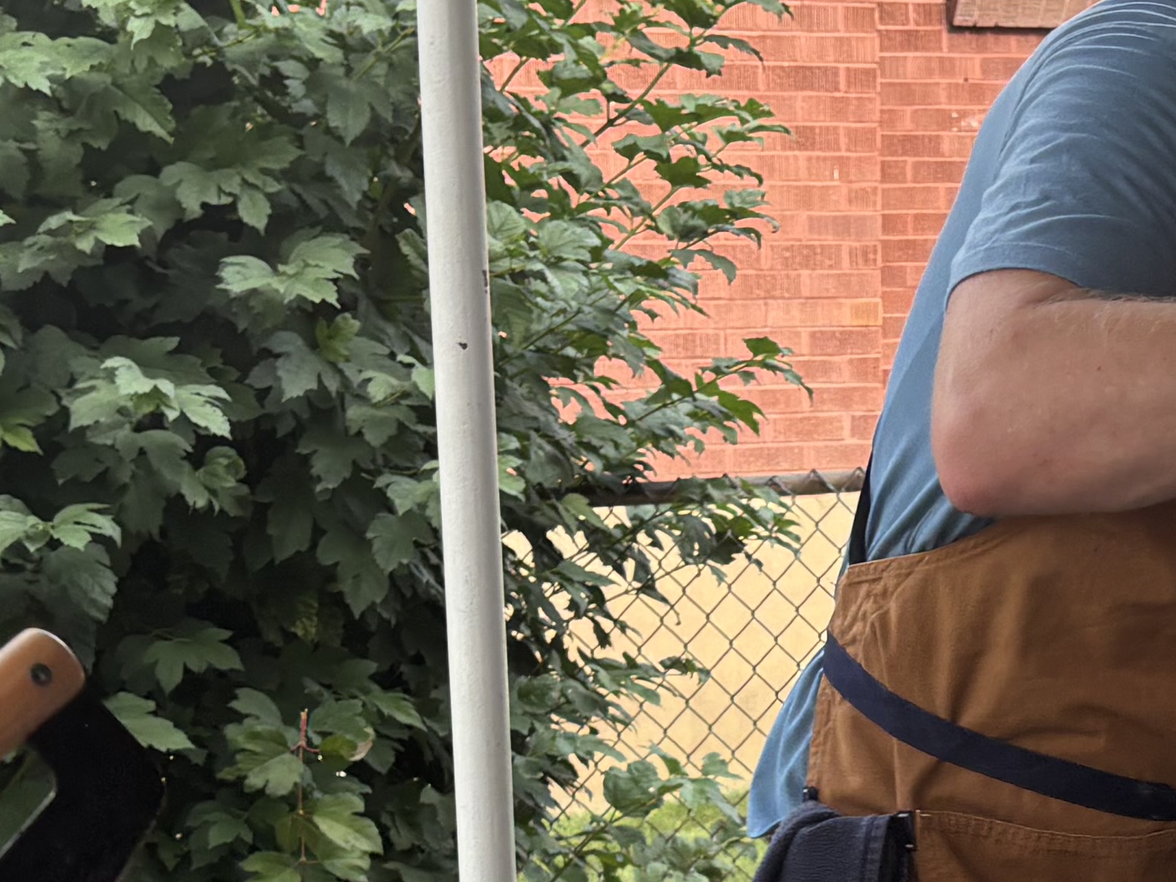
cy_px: 1021
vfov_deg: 14.8
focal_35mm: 97
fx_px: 3295
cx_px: 963
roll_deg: +1.9
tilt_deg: -14.4
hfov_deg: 20.0
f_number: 1.6
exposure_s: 1/168
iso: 40
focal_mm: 5.96
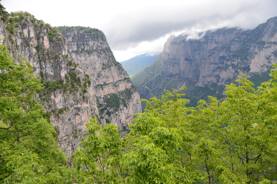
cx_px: 138
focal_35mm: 35
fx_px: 269
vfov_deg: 37.8
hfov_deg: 54.5
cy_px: 92
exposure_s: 1/200
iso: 100
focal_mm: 35
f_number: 4
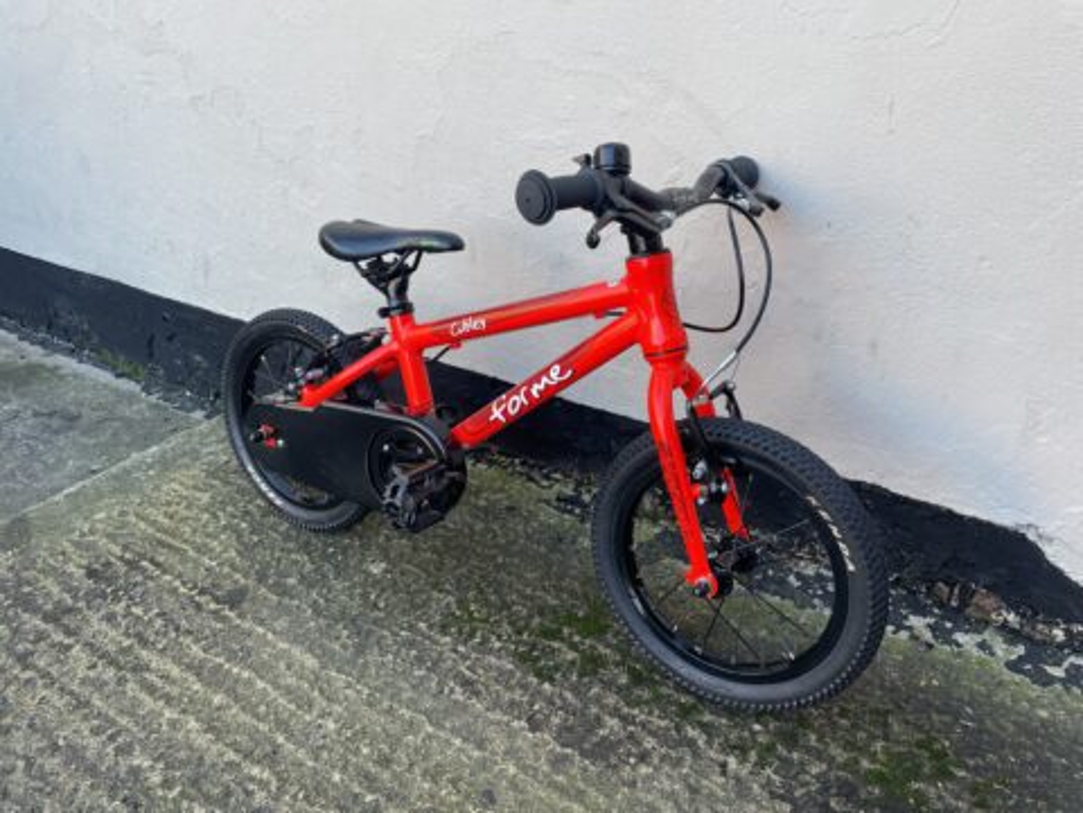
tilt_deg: -26.7
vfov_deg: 53.1
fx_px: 813
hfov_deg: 67.3
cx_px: 542
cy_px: 406
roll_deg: -0.3
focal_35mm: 26
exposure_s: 1/121
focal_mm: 4.2
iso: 40
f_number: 1.6
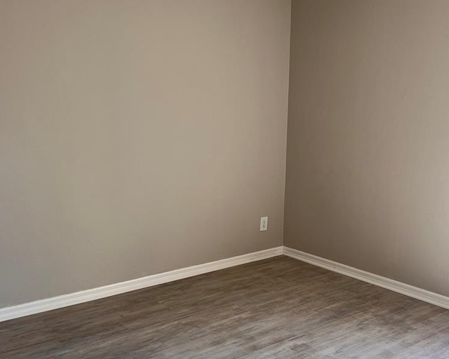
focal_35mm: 41
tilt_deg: -11.8
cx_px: 232
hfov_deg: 44.8
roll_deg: -0.6
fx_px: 545
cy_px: 222
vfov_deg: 36.3
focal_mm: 5.7
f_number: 1.5
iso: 40
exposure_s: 1/192
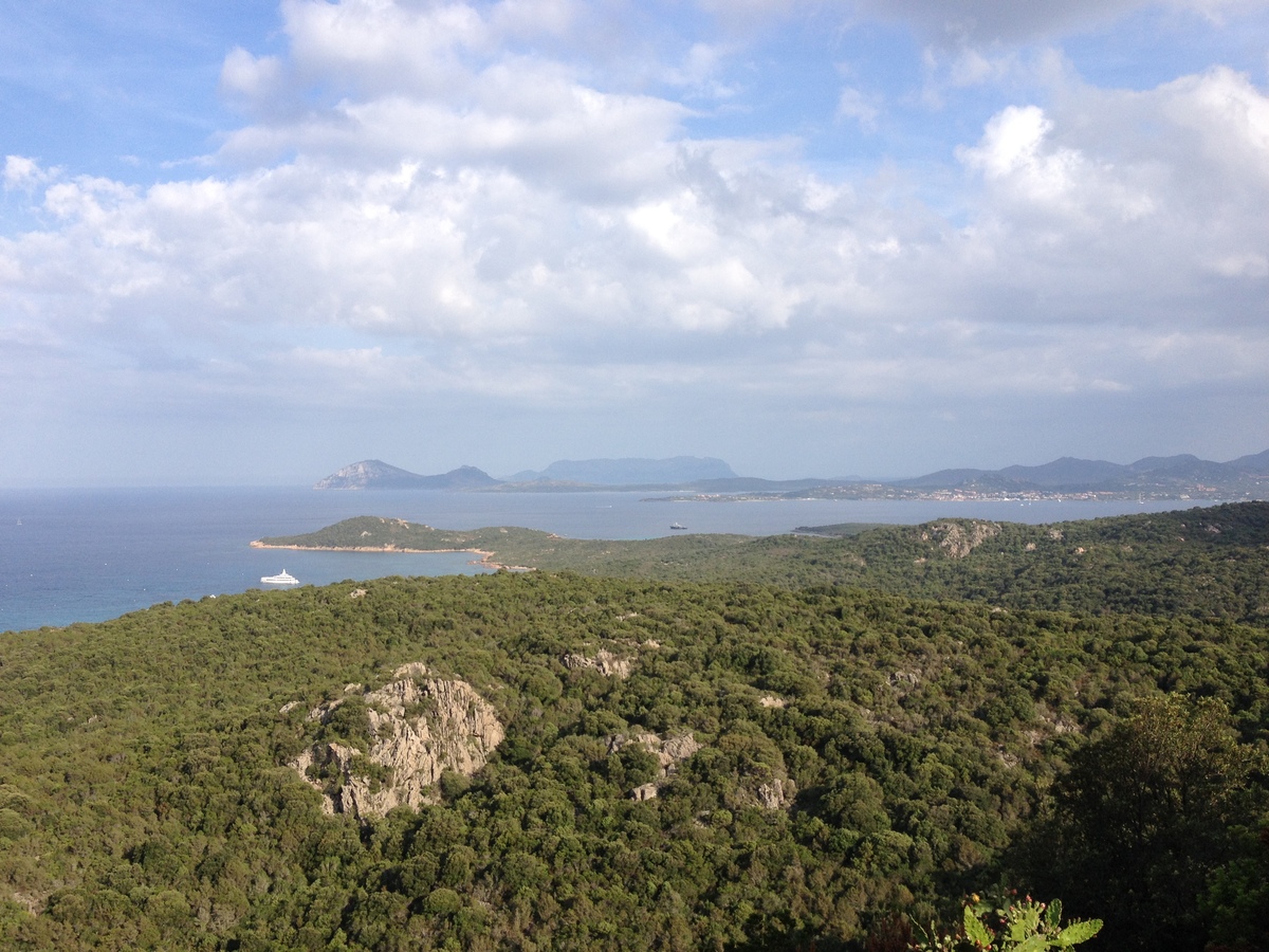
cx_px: 634
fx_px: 1283
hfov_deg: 52.6
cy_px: 476
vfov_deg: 40.7
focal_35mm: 35
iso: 50
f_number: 2.4
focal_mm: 4.28
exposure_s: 1/1381
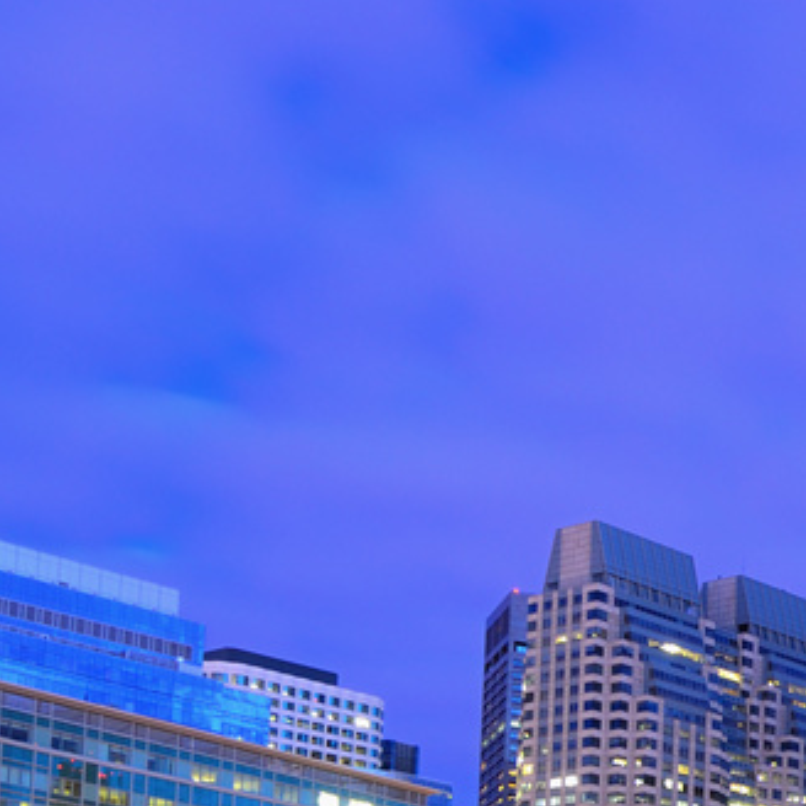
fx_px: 1765
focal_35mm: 67
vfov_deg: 23.4
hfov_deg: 20.6
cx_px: 1312
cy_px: 976
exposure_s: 15
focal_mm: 14
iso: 100
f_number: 6.3
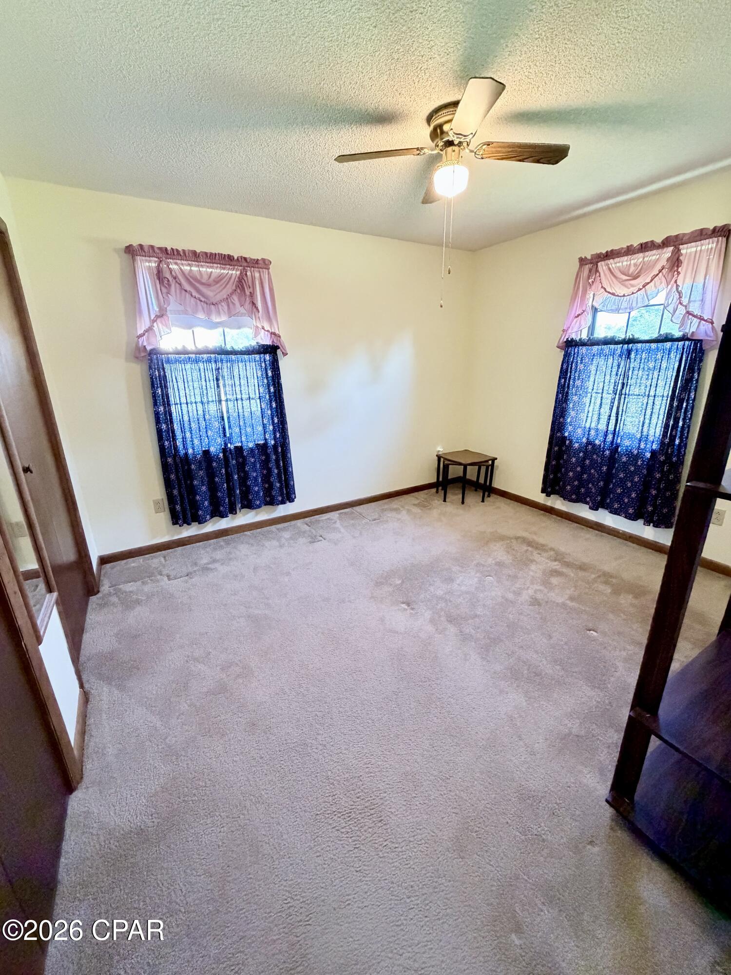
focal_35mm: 14
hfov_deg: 85.7
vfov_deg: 102.1
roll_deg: +0.9
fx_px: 394
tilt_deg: -18.1
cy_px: 488
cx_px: 366
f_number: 2.2
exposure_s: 1/60
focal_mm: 2.22
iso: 640
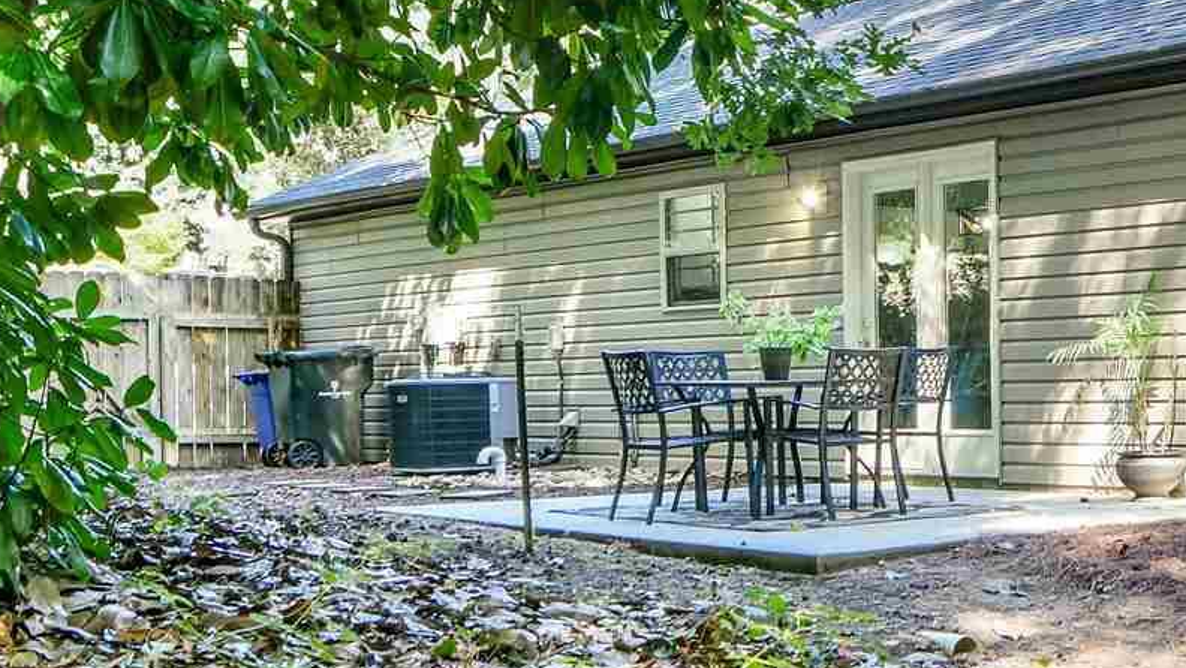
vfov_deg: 18.5
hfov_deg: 28.5
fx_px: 2045
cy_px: 461
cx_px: 1390
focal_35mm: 65
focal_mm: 16
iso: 400
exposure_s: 1/80
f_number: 8
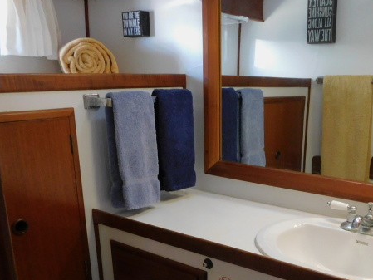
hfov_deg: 44.7
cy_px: 218
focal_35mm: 41
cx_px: 265
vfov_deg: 34.2
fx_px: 442
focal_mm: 4
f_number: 3
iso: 360
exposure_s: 1/30
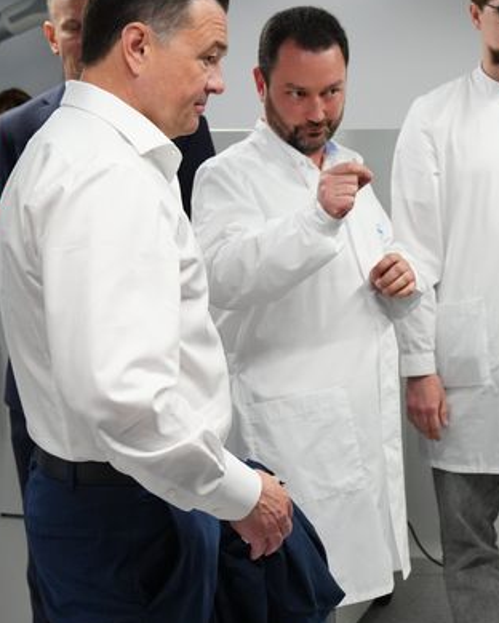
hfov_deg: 23.3
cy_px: 275
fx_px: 1181
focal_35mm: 64
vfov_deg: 29.5
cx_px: 442
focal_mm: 38
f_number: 4.5
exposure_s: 1/500
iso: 4000
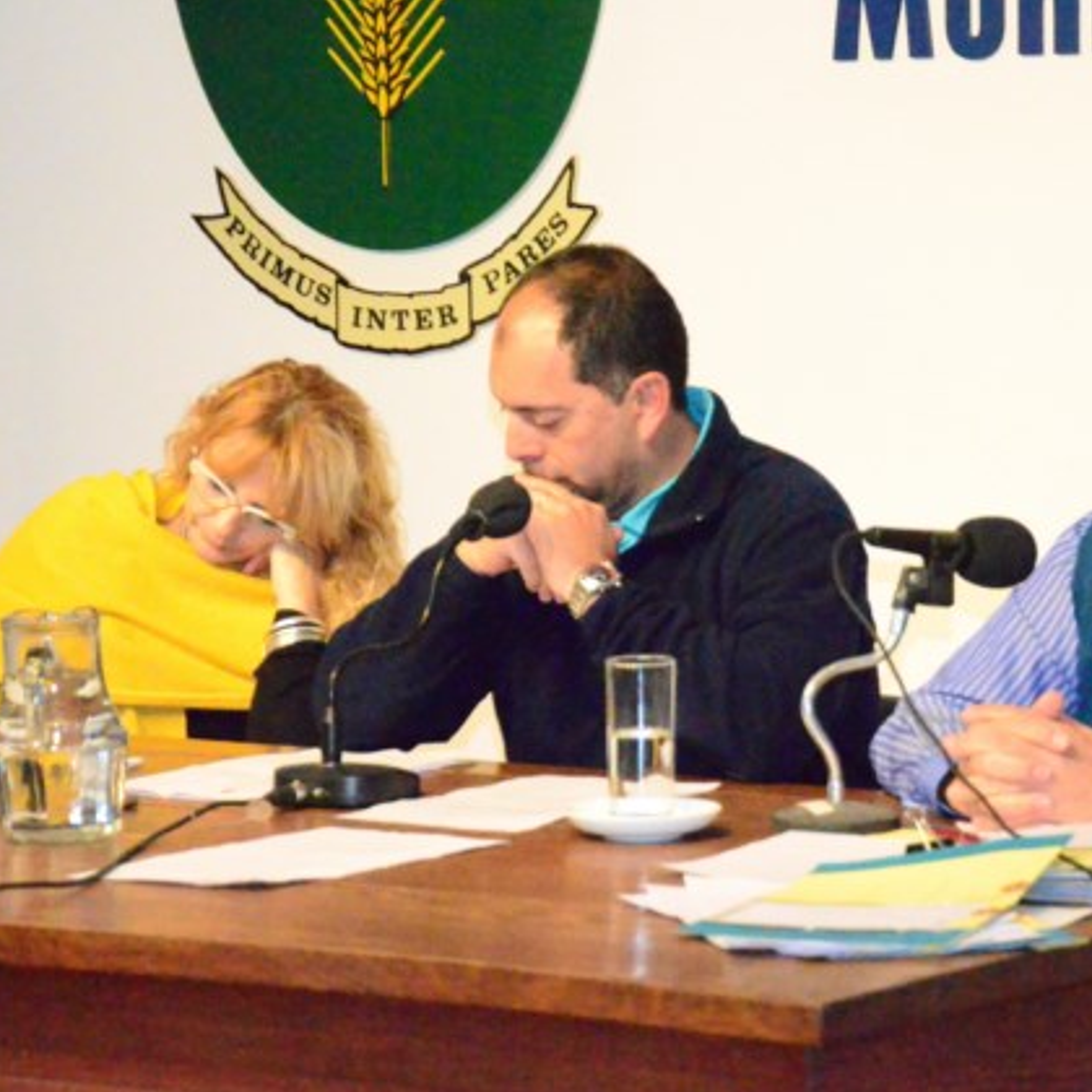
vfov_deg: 11.3
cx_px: 637
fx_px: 5532
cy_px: 549
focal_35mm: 155
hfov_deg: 11.3
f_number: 5.3
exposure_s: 1/250
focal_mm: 80
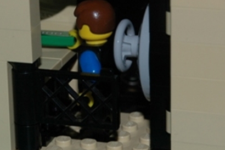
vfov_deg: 7.0
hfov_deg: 10.5
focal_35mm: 195
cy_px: 54
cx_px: 8
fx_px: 1218
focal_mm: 52
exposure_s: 1/60
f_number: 9
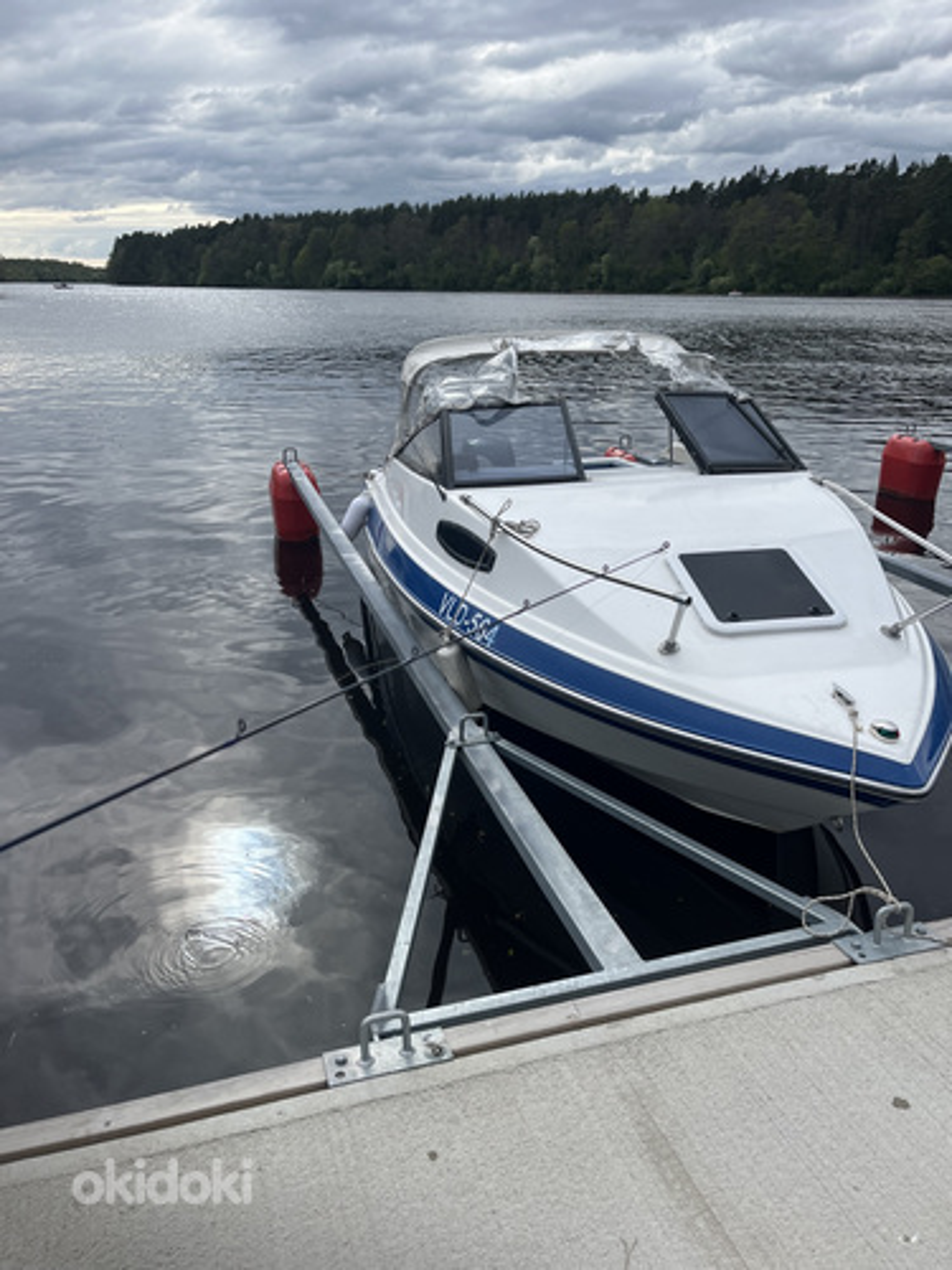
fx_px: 953
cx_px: 476
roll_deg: -0.4
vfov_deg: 67.3
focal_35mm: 26
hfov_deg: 53.1
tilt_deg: -19.9
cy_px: 635
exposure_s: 1/2688
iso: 50
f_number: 1.6
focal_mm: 5.1
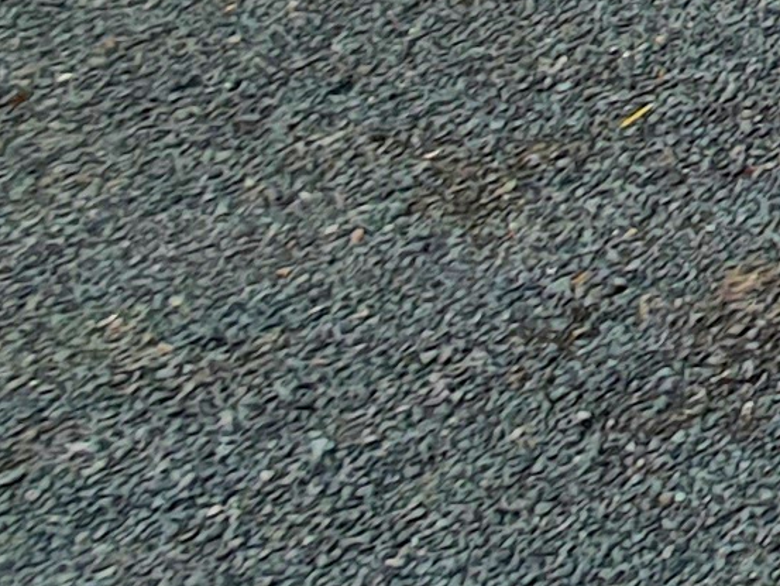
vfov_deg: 10.4
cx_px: 2226
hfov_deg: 12.1
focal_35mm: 94
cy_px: -1237
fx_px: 2119
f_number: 2.2
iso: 64
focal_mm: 2.2
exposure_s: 1/1111
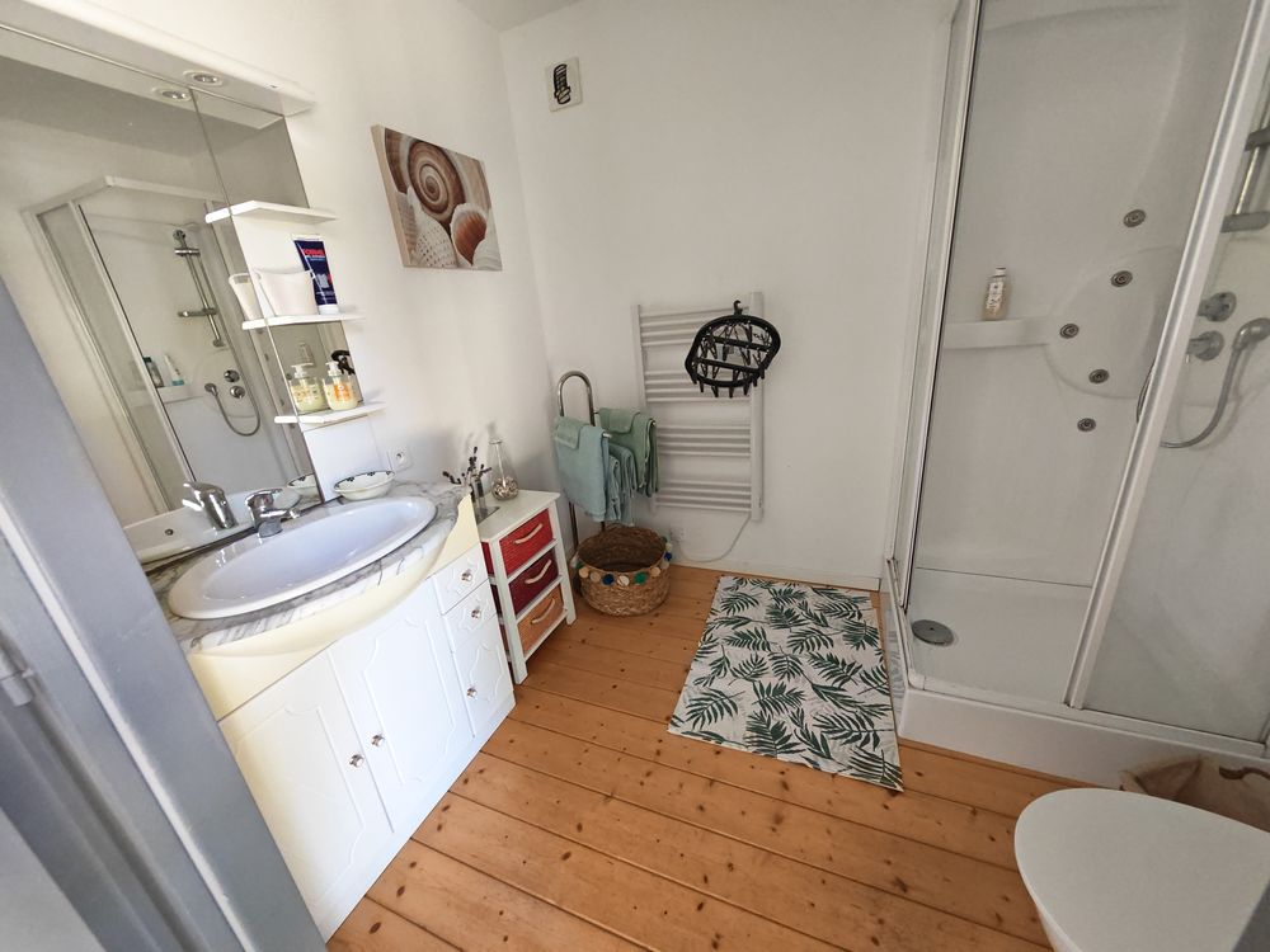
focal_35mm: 13
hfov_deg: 106.2
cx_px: 635
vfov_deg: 89.9
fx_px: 477
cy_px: 476
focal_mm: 1.82
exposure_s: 1/25
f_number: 2
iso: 320
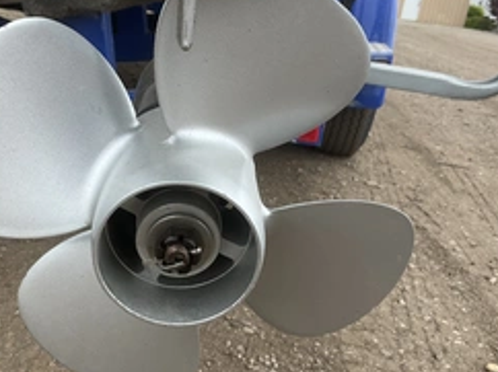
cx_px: 200
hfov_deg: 39.5
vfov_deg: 30.2
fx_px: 690
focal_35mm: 48
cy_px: 179
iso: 25
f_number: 1.8
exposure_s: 1/348
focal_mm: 3
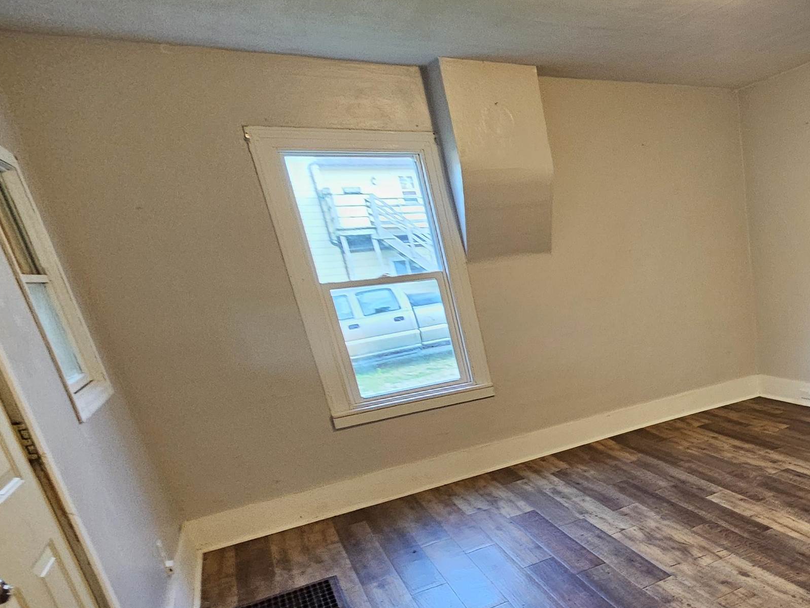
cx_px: 771
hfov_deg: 56.6
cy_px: 452
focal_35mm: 25
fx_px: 585
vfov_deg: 52.6
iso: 400
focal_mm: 2.2
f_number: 2.2
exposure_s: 1/40
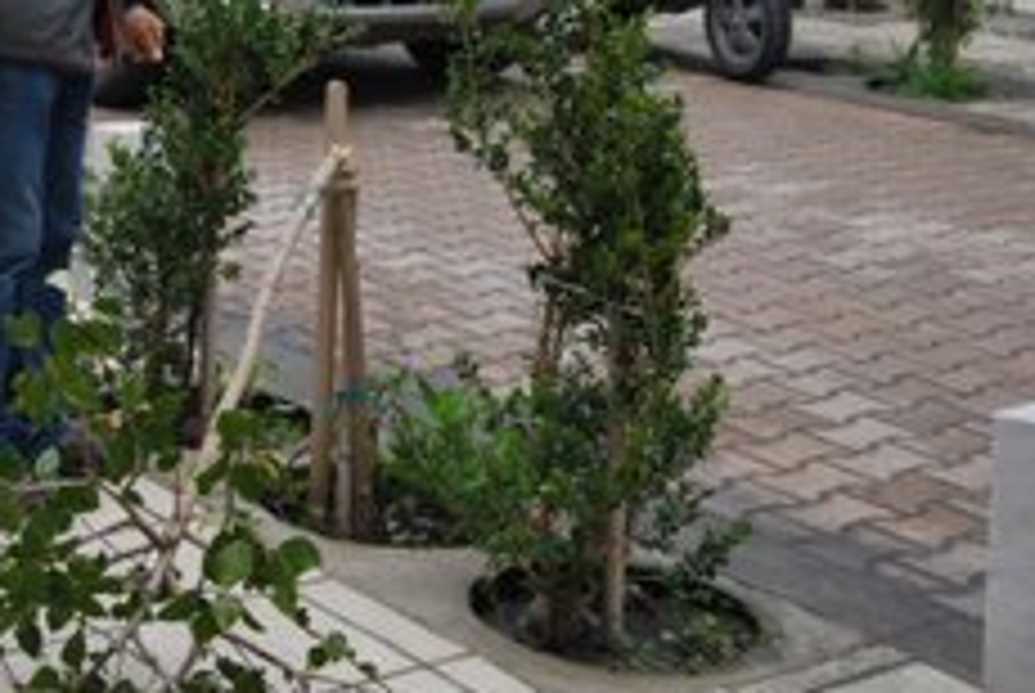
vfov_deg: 16.8
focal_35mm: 81
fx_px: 2328
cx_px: 212
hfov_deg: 24.7
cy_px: 166
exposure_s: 1/100
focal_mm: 31
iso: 200
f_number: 5
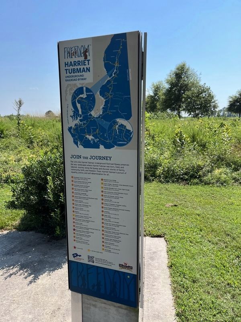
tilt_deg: -10.3
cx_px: 120
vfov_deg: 67.3
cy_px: 161
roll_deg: -2.1
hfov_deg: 53.1
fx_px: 241
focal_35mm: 26
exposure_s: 1/2825
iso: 50
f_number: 1.6
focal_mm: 5.1
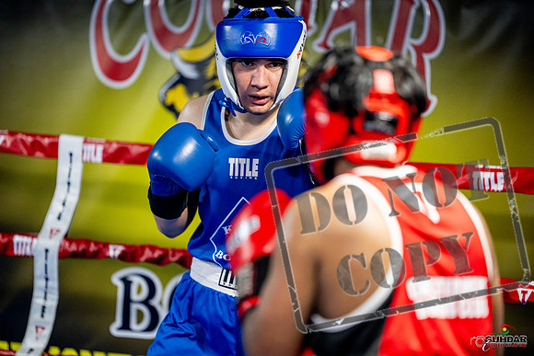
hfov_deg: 13.7
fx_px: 2225
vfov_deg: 9.2
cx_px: 267
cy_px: 178
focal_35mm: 150
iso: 3200
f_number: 2
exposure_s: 1/800
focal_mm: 150
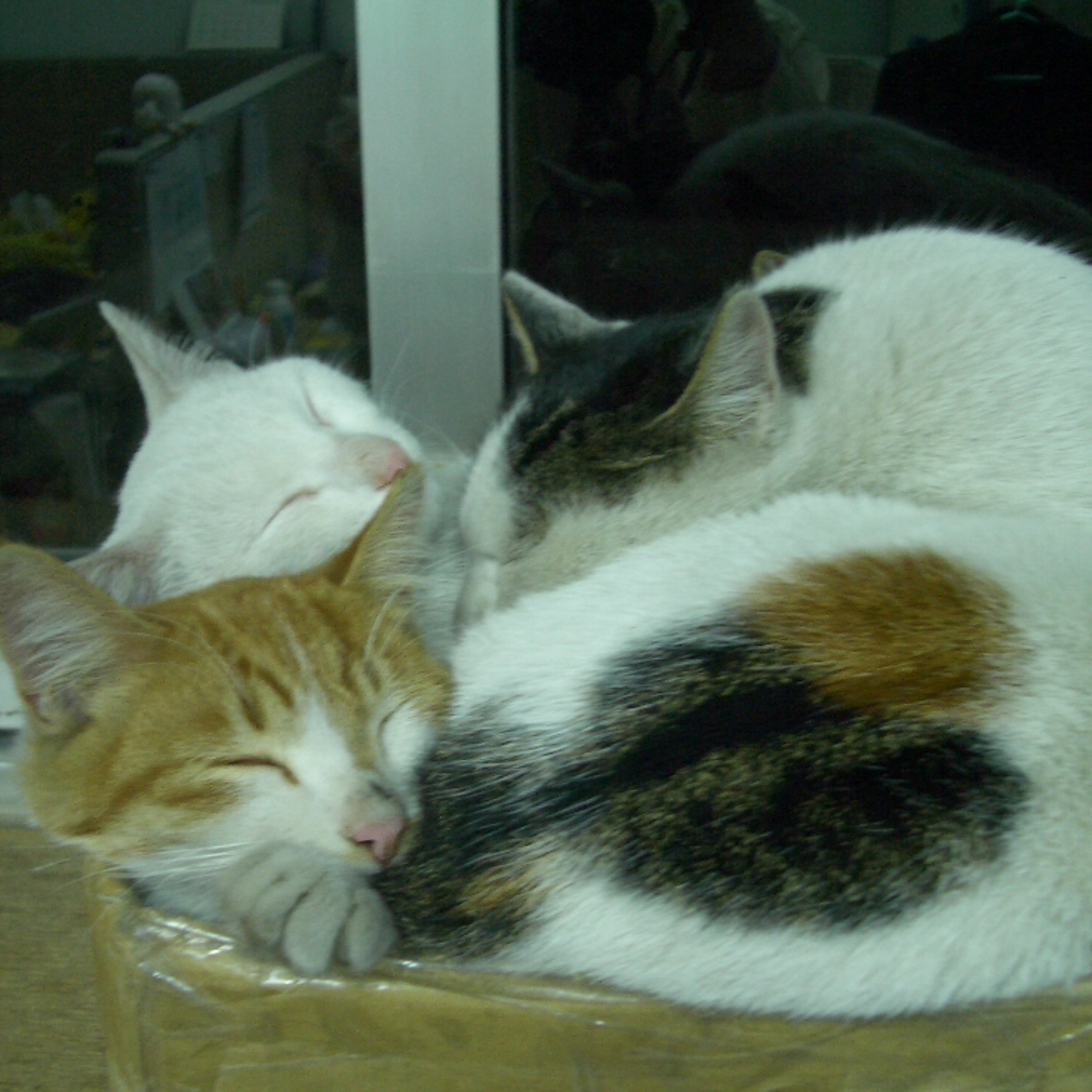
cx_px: 636
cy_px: 526
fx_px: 1535
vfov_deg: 39.2
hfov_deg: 39.1
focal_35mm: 43
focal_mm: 5.8
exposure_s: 1/8
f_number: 2.6
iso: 100
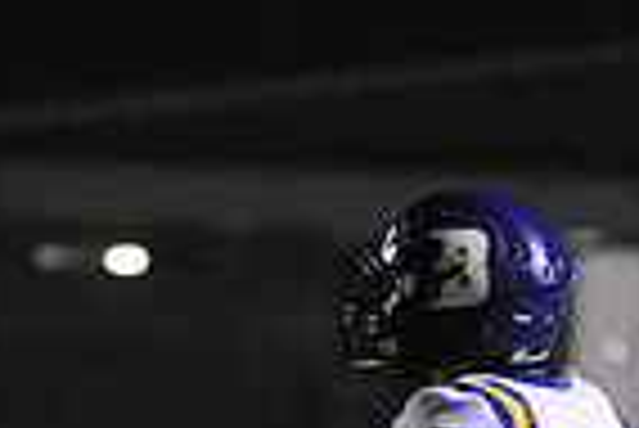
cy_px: 716
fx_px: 14499
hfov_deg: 2.5
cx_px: 810
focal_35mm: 816
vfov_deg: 1.7
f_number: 5.6
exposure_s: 1/200
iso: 4000
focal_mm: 200
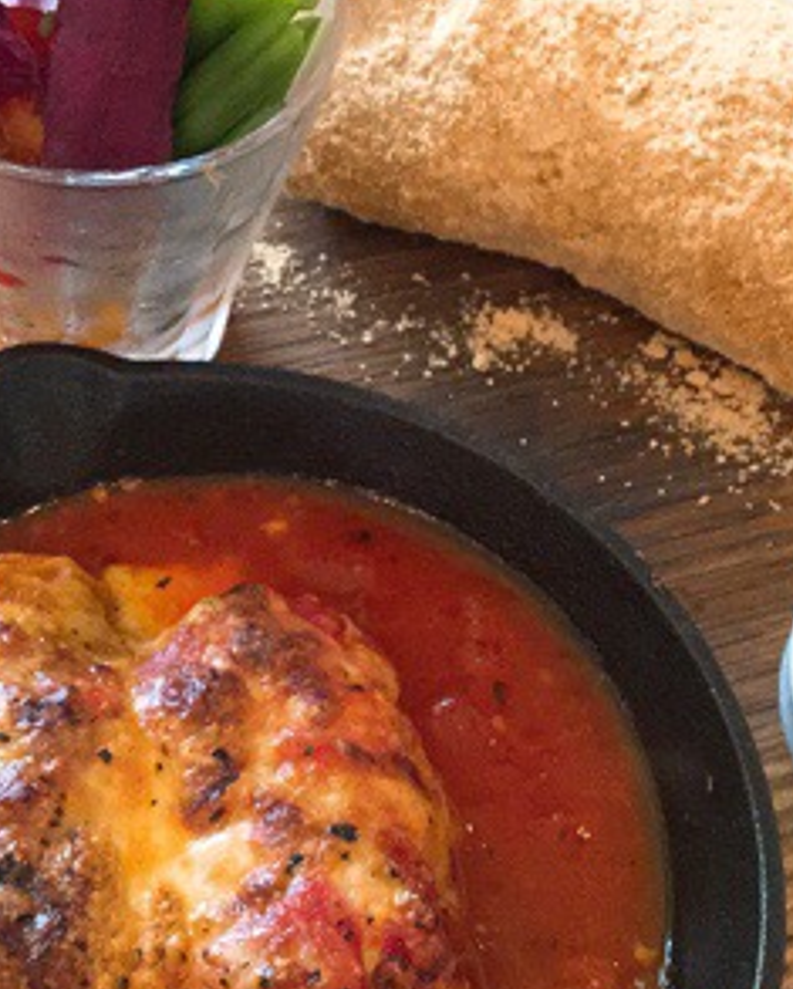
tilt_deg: -58.2
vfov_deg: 28.7
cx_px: 550
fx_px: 1933
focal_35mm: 66
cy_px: 550
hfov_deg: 23.0
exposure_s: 1/24
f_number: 2.4
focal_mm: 3.3
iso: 200
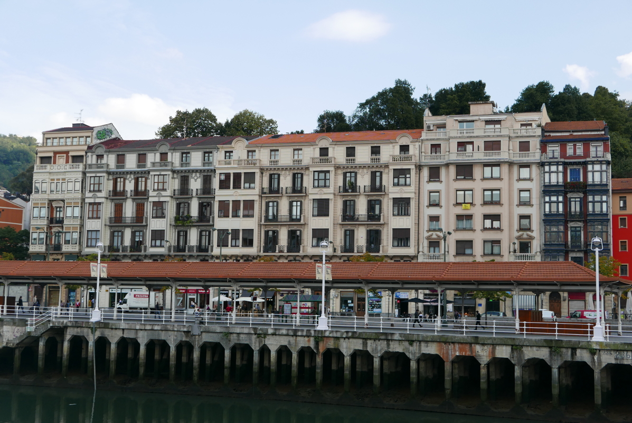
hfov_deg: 39.6
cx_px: 316
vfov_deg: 27.0
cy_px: 212
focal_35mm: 50
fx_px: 878
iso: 200
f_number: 5.6
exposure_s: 1/320
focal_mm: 22.7
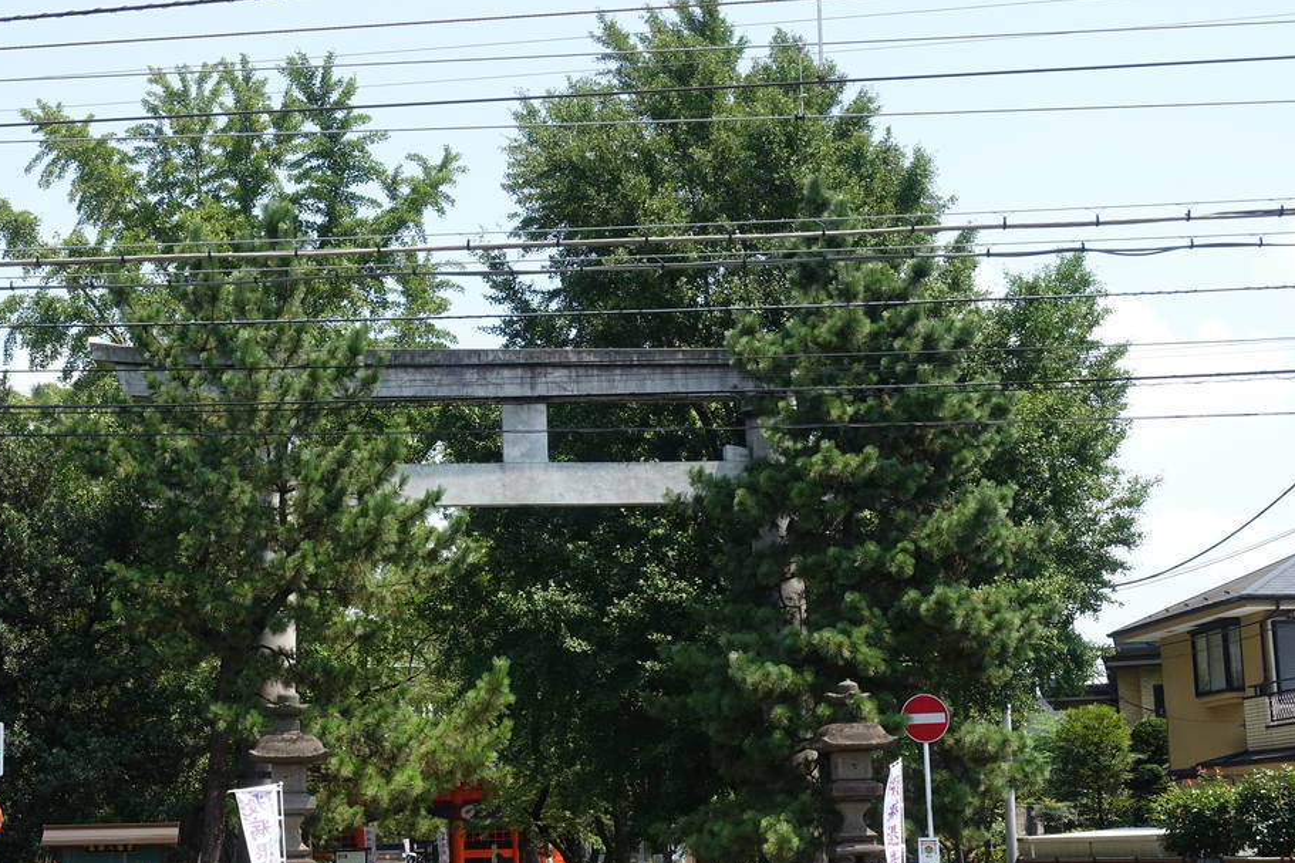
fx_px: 1942
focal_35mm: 54
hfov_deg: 36.7
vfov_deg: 25.0
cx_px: 516
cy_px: 542
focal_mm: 14.9
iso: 125
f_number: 5.6
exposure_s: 1/250
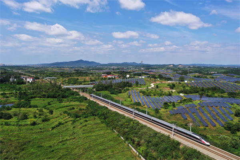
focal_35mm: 28
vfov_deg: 46.4
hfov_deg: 65.5
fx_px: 187
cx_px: 120
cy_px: 80
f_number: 5
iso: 100
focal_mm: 10.26
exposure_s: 1/1000
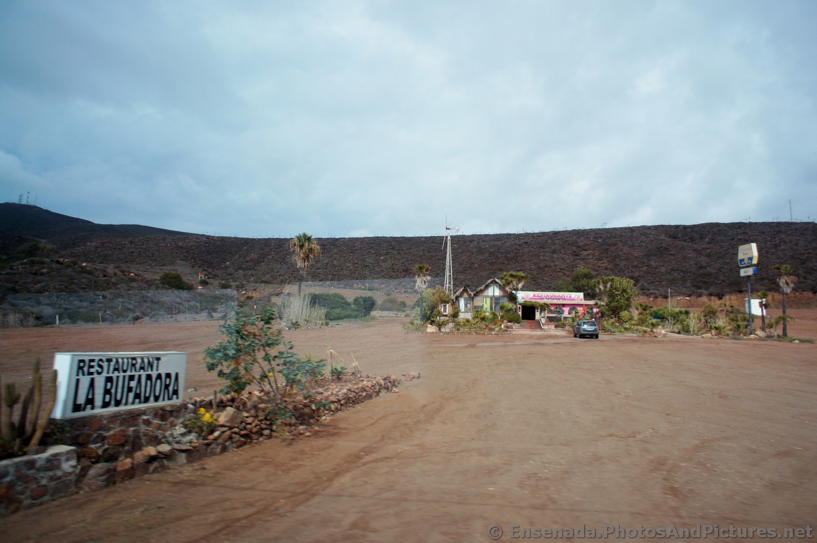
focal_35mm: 24
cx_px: 408
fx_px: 544
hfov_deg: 73.8
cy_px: 272
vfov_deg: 53.0
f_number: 4.5
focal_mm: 16
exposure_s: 1/200
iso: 200
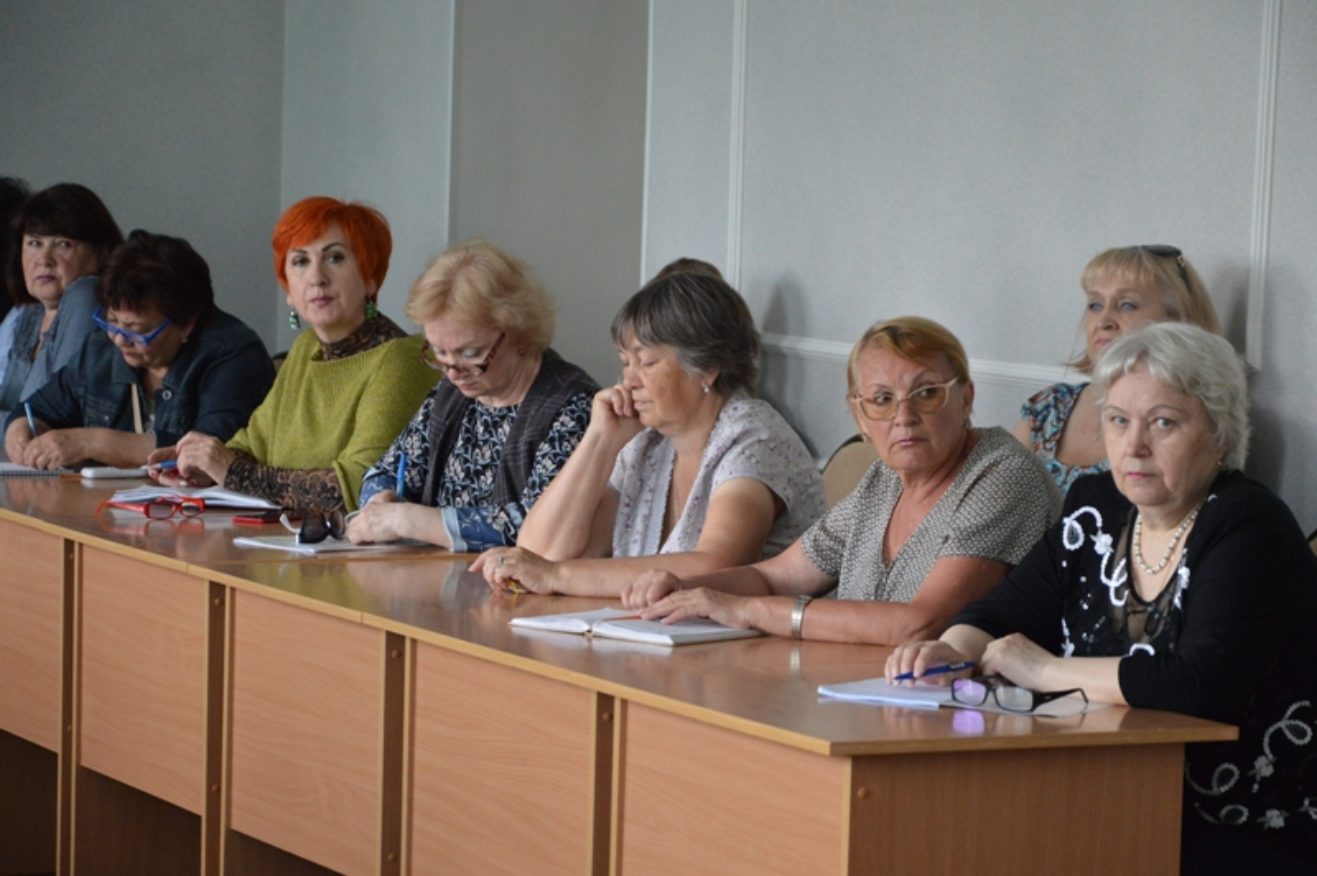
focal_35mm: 120
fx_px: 4386
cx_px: 658
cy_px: 438
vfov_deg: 11.4
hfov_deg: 17.1
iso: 1800
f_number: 5.3
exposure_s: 1/125
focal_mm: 80
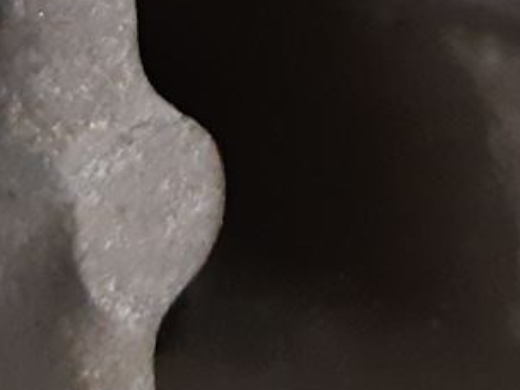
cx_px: 624
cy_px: -761
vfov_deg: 7.5
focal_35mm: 175
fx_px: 2629
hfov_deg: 11.1
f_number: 1.7
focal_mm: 3.93
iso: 250
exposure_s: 1/33
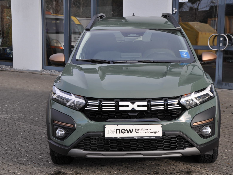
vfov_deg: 18.7
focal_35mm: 79
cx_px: 132
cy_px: 88
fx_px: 532
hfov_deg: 24.7
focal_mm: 48
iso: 200
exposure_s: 1/200
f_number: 7.1
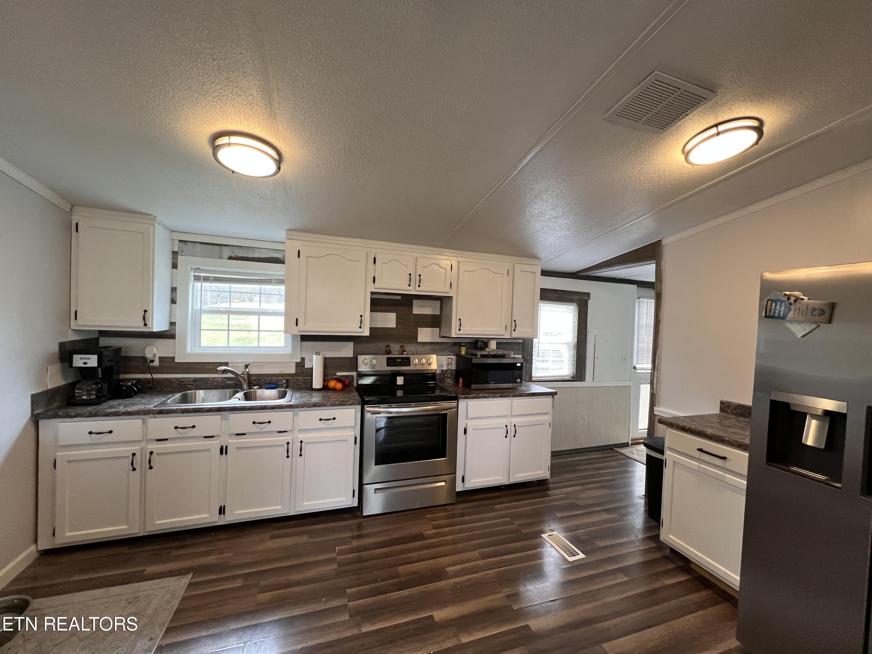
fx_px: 327
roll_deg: -1.9
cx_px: 436
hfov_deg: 106.2
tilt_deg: -1.2
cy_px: 327
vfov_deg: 89.9
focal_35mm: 13
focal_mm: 1.57
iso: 200
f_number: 1.8
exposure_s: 1/60
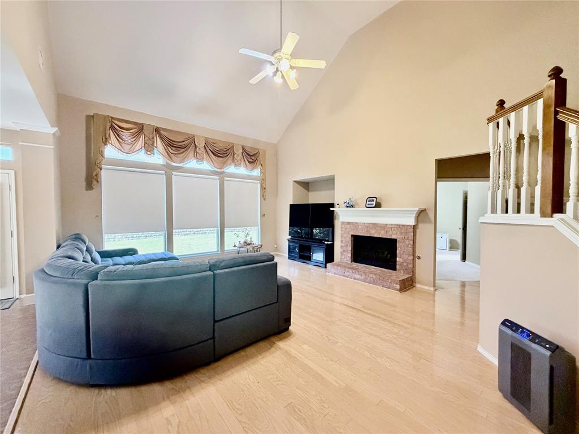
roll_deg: -0.2
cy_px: 217
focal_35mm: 14
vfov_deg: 85.7
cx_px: 290
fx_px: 234
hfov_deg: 102.1
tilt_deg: -0.7
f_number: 2.2
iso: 640
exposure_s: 1/60
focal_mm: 2.22
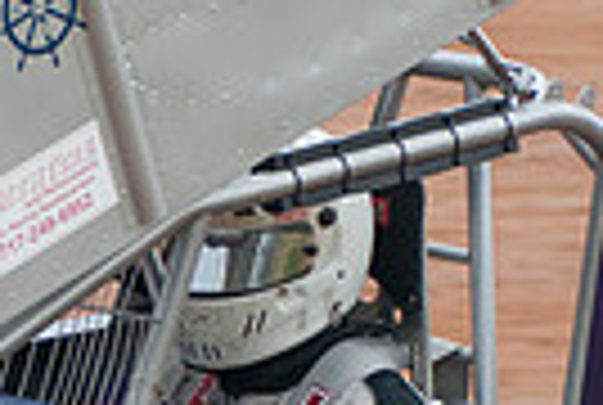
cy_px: 441
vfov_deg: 2.7
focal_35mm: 519
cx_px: -135
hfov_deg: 4.0
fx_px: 8713
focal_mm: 80
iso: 400
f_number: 4
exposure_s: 1/320
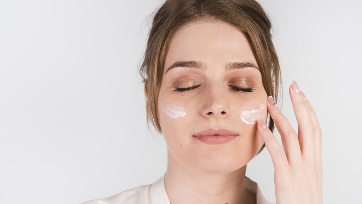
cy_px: 116
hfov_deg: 39.2
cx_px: 182
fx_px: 509
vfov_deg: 22.6
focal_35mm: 53
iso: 64
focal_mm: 50
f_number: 9
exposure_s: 1/160
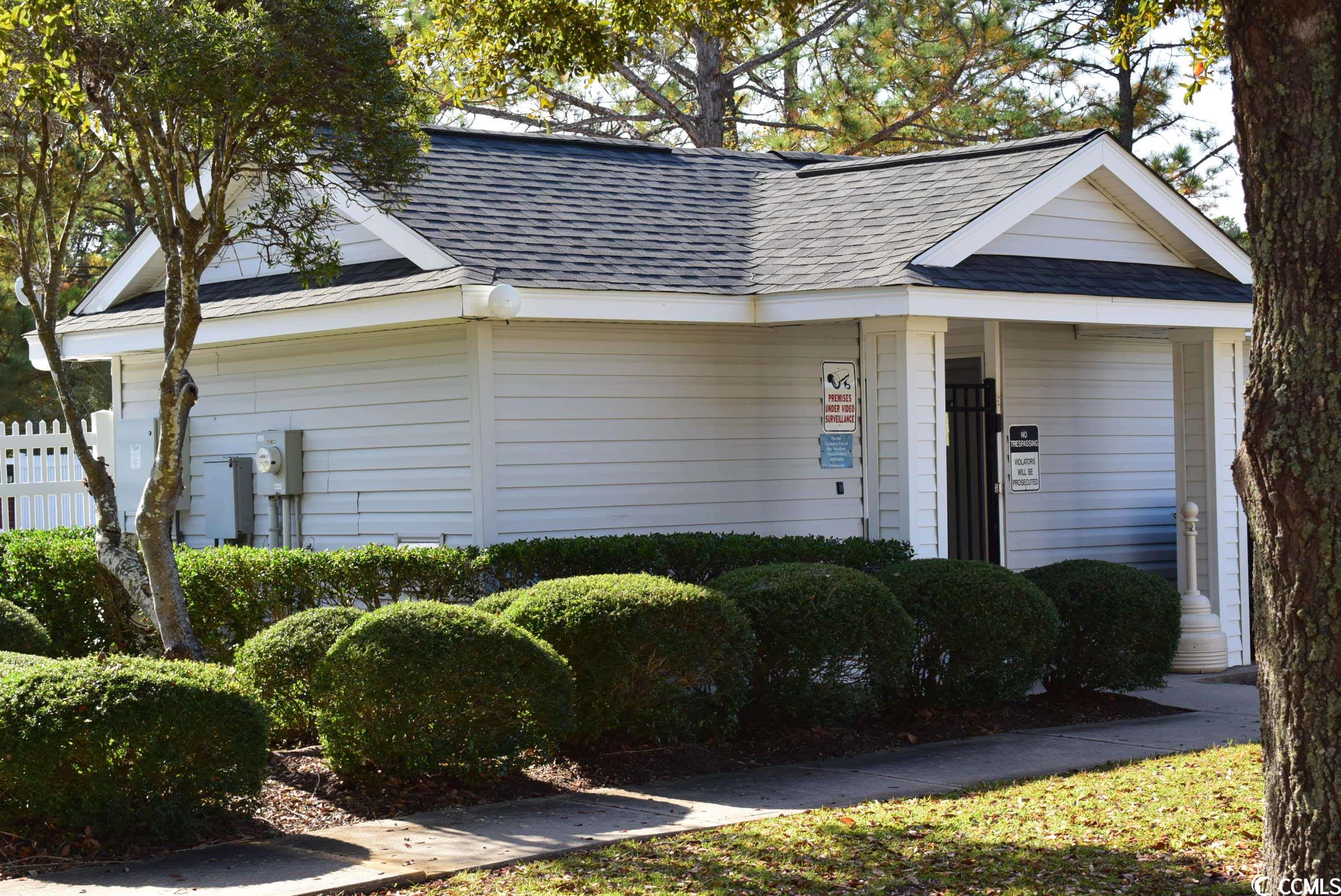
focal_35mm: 72
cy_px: 448
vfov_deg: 19.0
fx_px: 2684
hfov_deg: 28.1
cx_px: 670
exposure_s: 1/100
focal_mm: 48
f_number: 9
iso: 400
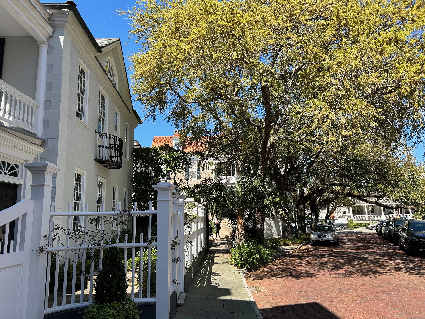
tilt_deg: +10.7
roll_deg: +1.6
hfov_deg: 67.3
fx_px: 319
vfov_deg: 53.1
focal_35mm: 26
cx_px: 212
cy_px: 160
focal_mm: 5.7
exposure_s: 1/1488
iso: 50
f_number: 1.5
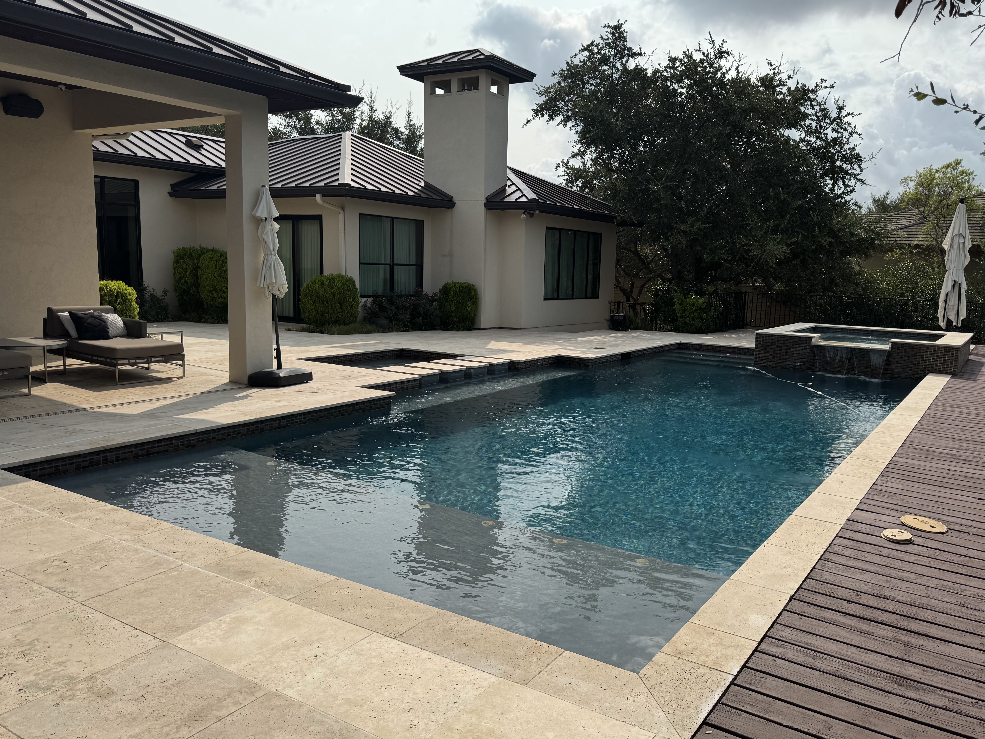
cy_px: 375
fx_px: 768
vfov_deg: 51.4
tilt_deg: -8.8
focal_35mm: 27
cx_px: 545
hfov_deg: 65.2
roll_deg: -1.8
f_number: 1.78
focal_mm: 6.76
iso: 80
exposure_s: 1/5814
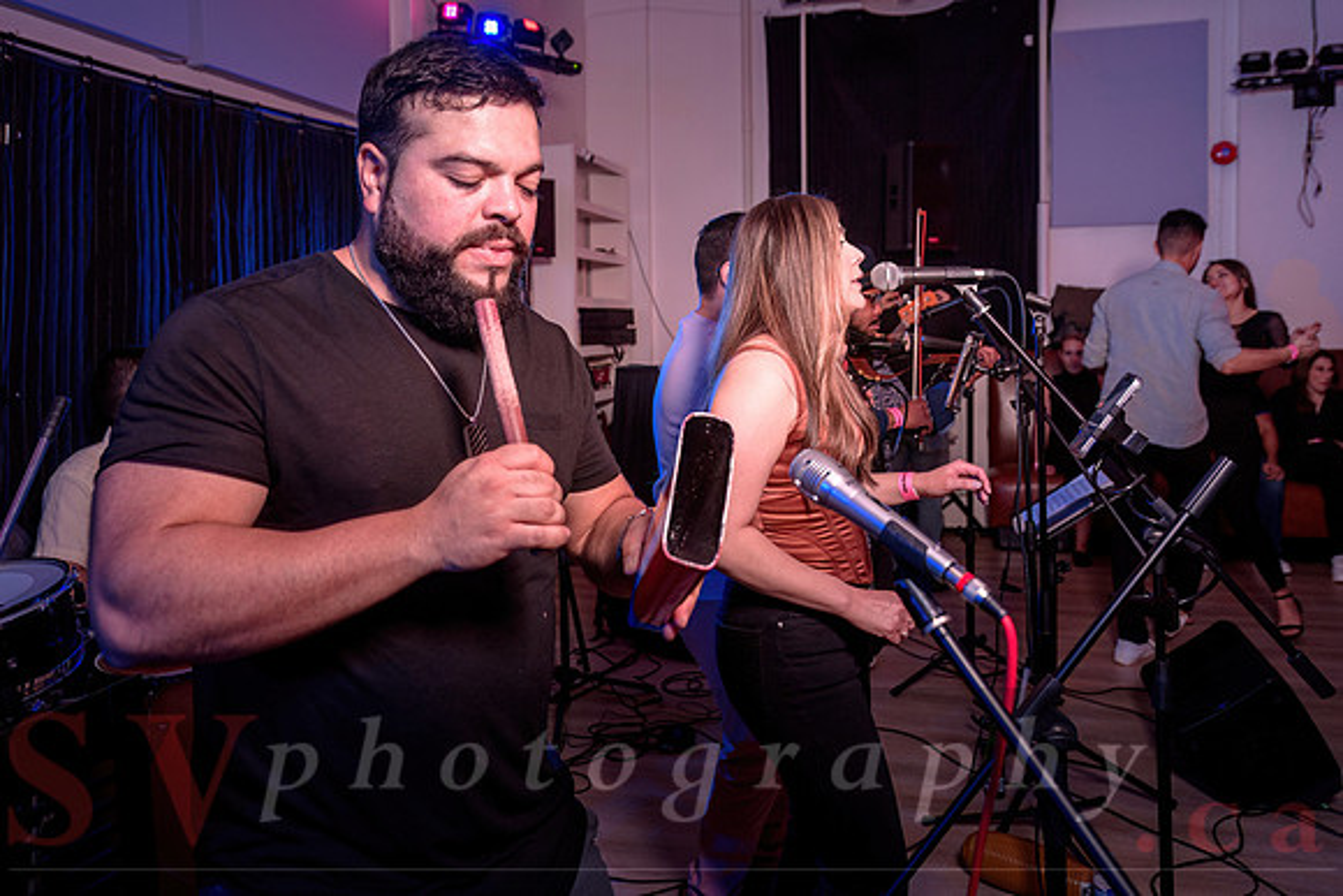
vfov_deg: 44.8
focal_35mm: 29
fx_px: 1080
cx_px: 671
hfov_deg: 63.7
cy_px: 356
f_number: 3.5
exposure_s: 1/60
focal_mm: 24
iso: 400
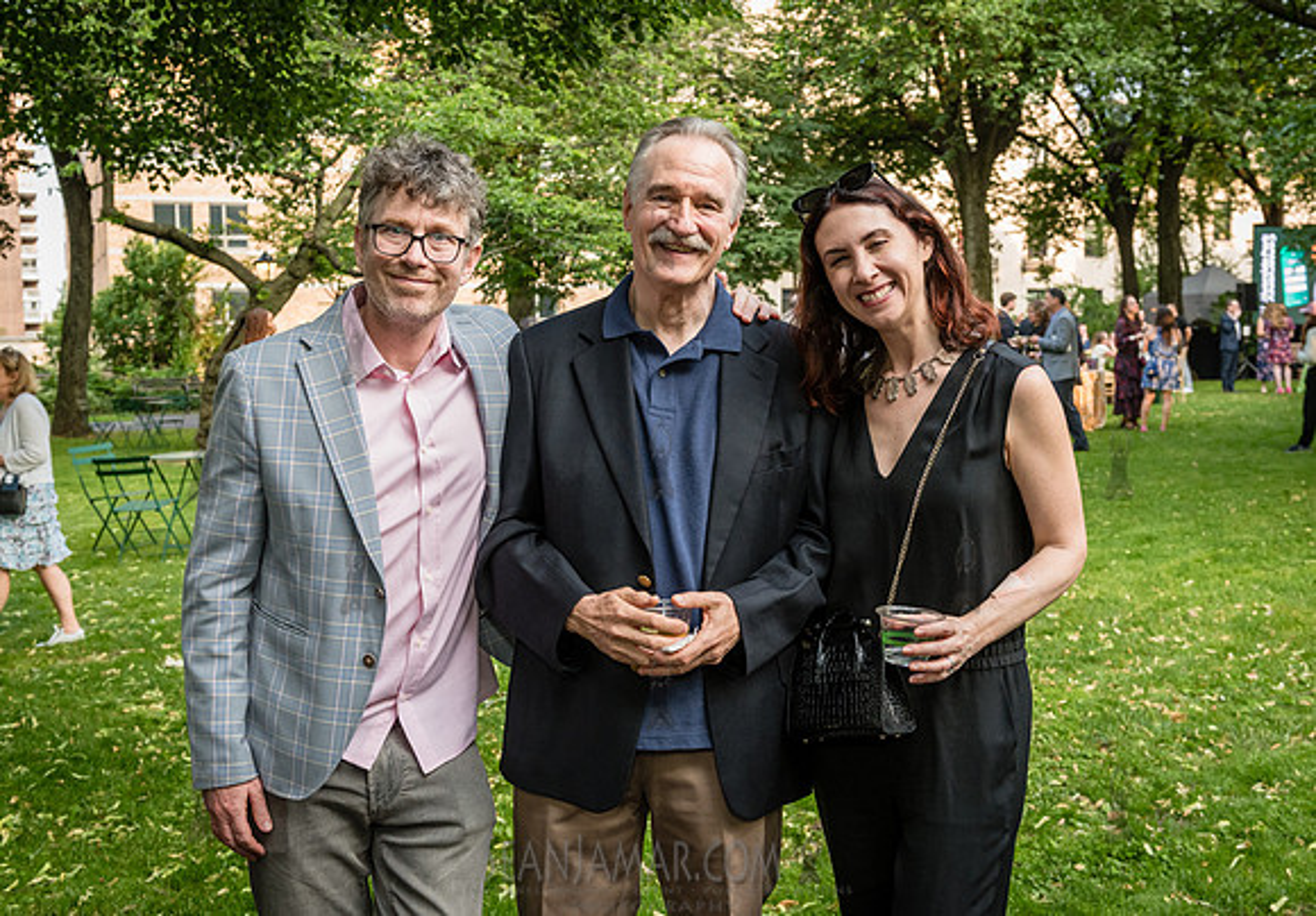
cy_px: 444
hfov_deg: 46.8
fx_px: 1519
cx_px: 687
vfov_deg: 33.6
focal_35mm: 41
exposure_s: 1/250
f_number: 4.5
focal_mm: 36
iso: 1000
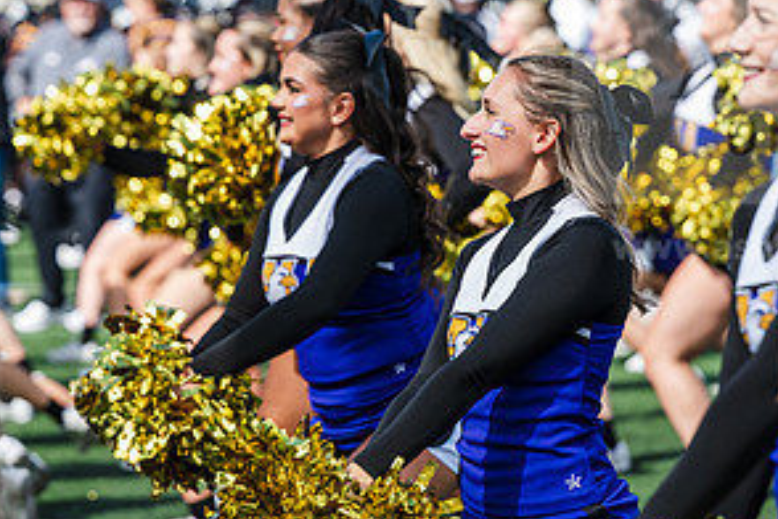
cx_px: 492
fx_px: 4905
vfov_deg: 6.1
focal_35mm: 227
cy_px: 303
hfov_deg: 9.1
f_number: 3.5
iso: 250
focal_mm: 115
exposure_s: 1/1600
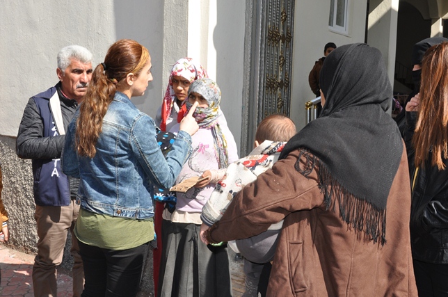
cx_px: 216
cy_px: 132
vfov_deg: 32.5
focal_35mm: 41
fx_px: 509
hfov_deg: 47.5
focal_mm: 22
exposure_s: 1/200
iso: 200
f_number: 9
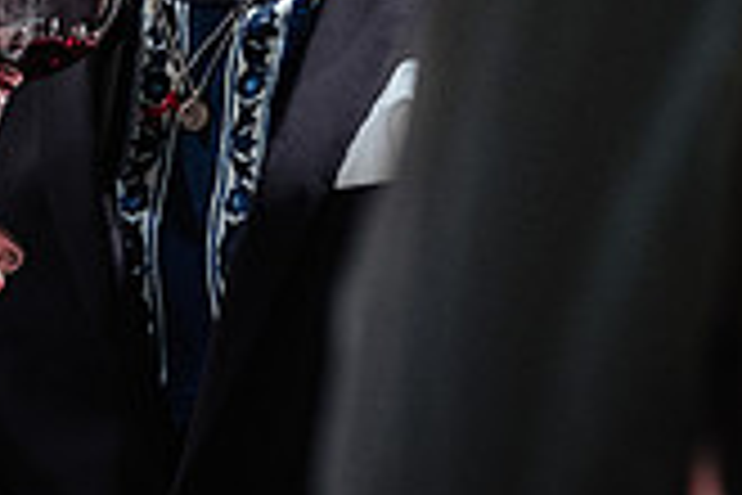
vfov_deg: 3.5
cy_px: 128
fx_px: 8120
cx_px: 171
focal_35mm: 394
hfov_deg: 5.2
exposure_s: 1/125
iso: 1600
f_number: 2.8
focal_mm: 74.4
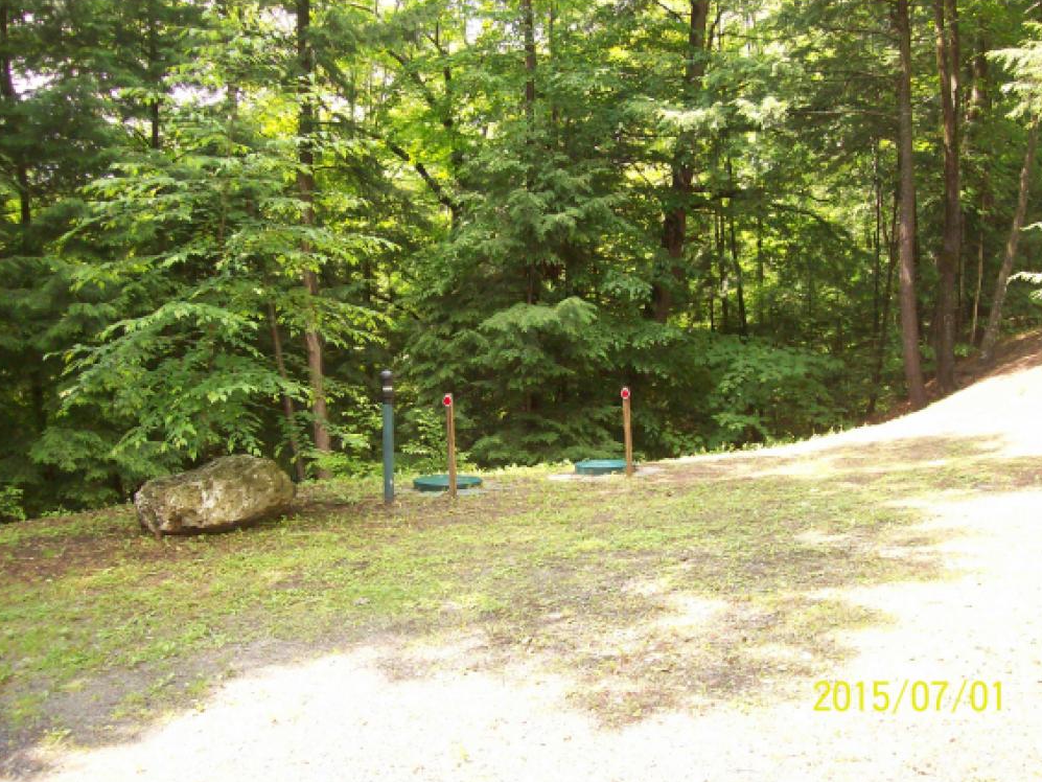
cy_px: 392
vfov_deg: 38.7
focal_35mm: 37
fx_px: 1114
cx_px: 527
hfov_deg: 50.1
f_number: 2.7
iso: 200
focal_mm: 6
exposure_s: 1/149
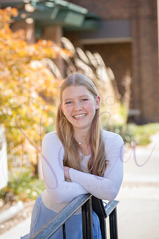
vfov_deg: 22.1
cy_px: 120
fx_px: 609
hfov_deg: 14.9
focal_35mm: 92
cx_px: 80
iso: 400
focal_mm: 92
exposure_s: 1/400
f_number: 4.5
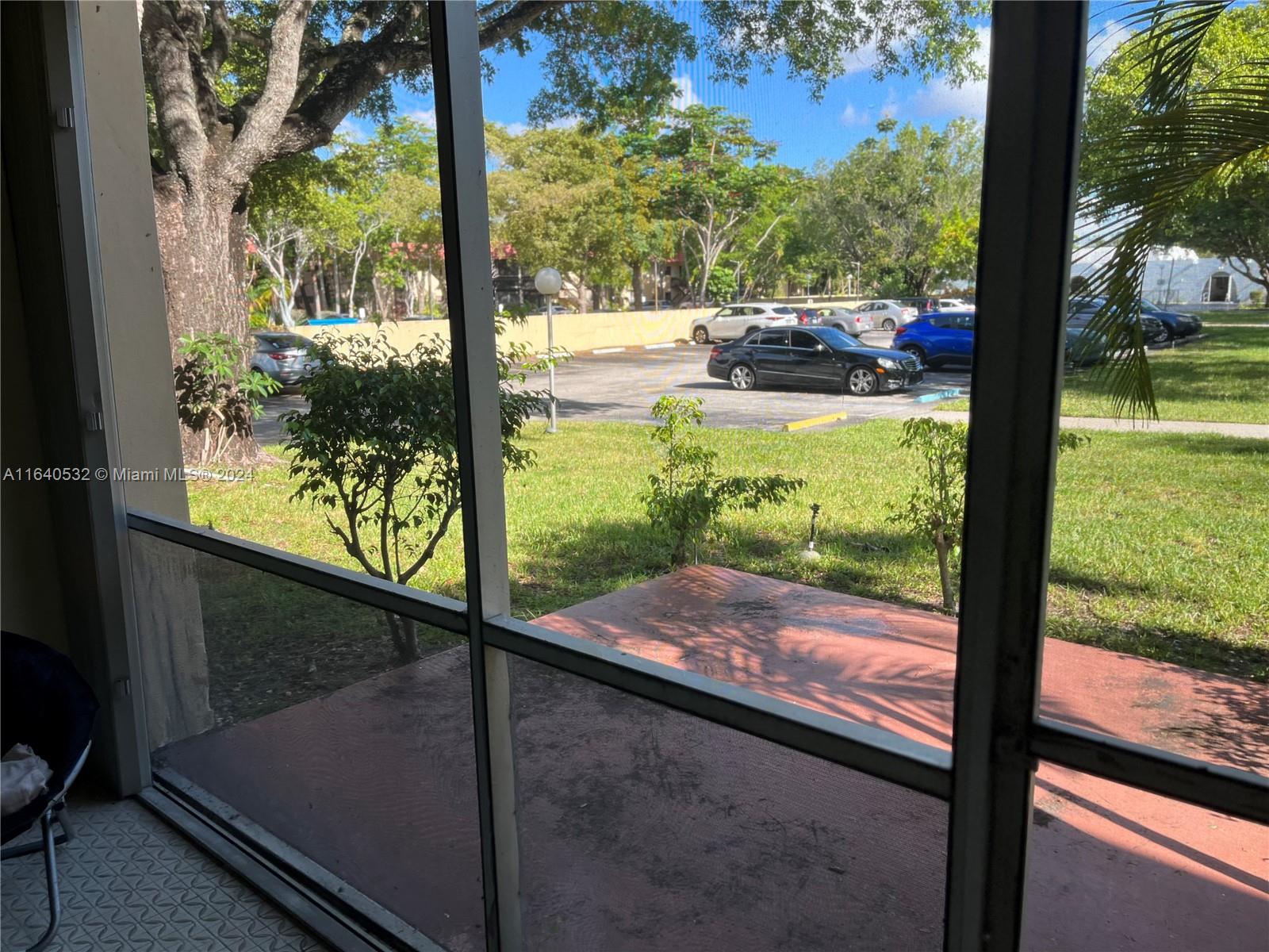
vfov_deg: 53.1
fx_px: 953
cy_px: 476
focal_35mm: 26
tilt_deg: -12.3
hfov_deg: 67.3
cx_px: 634
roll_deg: +0.3
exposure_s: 1/577
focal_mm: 5.1
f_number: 1.6
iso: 50
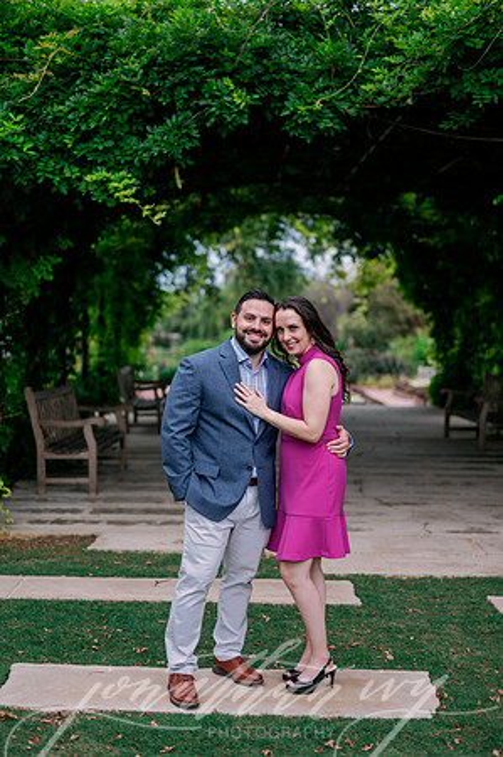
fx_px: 1050
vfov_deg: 39.6
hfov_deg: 26.9
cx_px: 252
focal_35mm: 50
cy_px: 378
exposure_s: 1/500
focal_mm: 50
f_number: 2
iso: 160
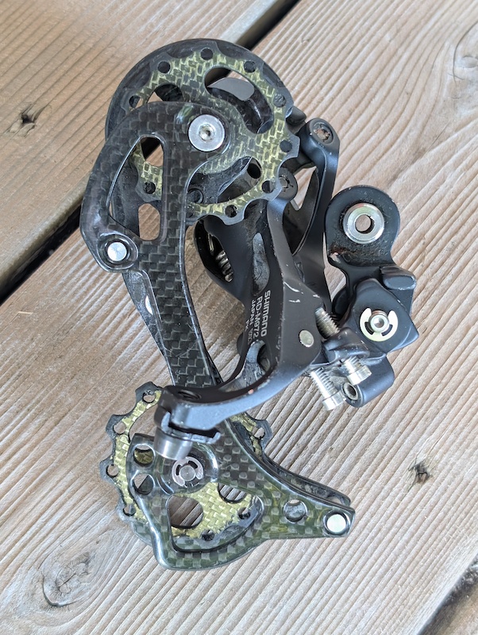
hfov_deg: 29.7
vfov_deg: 38.9
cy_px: 318
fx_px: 900
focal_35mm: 49
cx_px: 239
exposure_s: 1/58.3
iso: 261
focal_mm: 6.9
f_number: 1.68
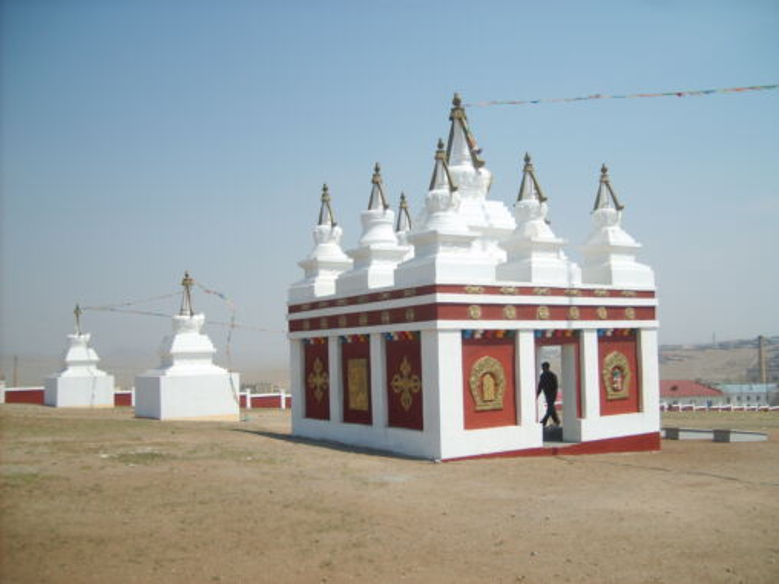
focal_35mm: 35
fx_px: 788
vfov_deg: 40.7
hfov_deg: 52.6
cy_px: 292
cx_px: 390
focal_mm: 5.8
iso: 50
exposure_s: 1/250
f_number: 7.1
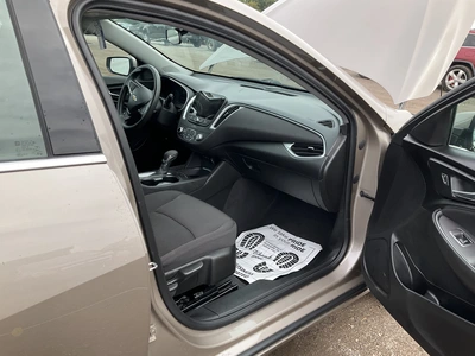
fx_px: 398
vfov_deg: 48.2
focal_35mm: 29
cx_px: 238
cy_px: 178
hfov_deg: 61.7
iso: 25
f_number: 1.8
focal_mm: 3
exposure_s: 1/391
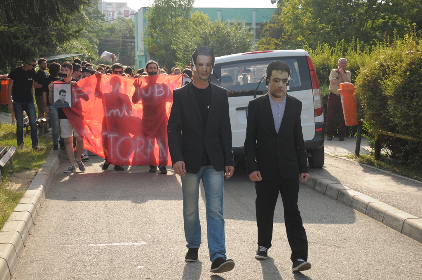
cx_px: 211
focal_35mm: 68
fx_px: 790
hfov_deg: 29.9
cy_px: 140
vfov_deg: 20.1
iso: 200
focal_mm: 45
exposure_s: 1/320
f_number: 5.6
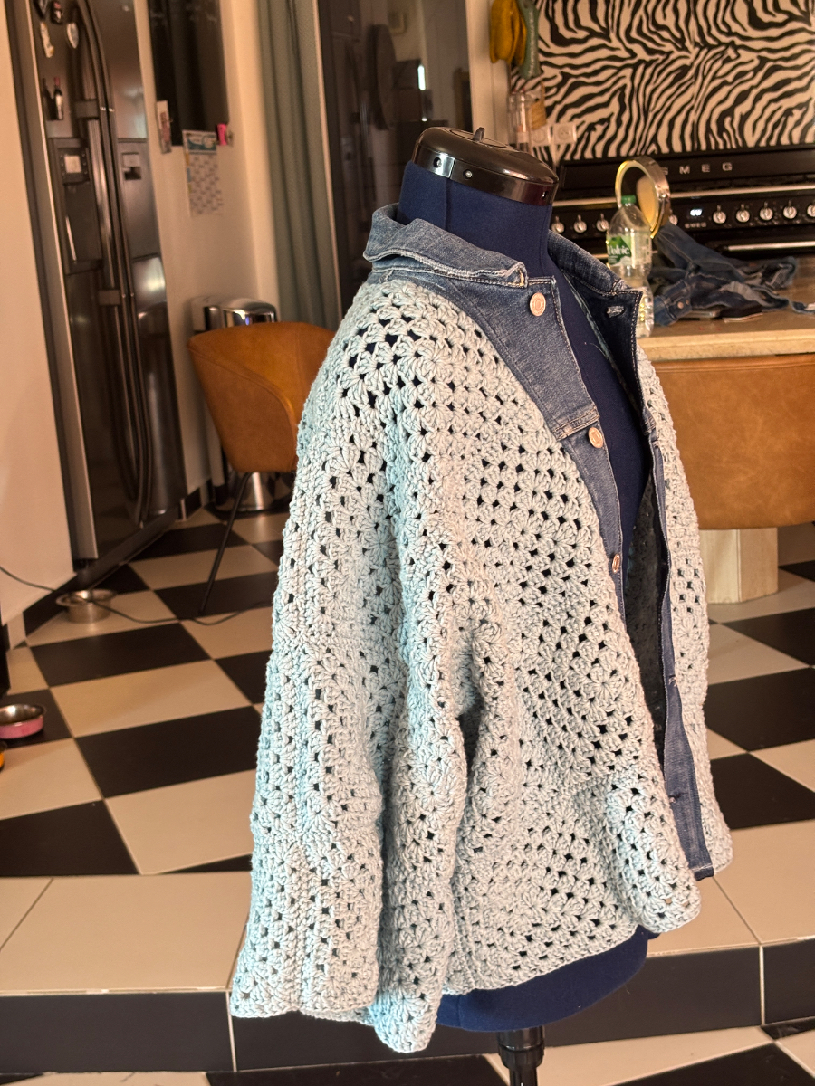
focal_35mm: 52
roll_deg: +3.7
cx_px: 408
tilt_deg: -13.8
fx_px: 1632
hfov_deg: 28.0
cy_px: 543
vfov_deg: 36.8
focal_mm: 5.96
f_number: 1.6
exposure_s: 1/40
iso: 200
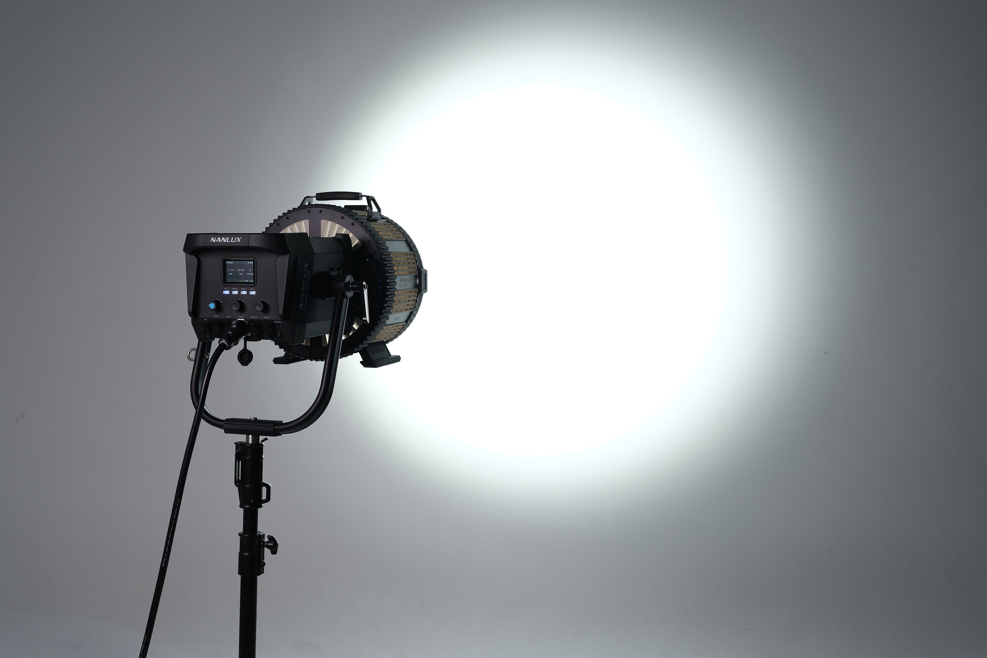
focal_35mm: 38
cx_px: 498
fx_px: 1042
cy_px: 311
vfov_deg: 35.0
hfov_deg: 50.7
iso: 1250
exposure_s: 1/60
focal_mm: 45
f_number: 7.1
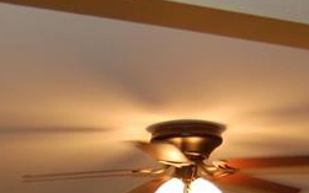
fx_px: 1002
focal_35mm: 119
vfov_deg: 10.1
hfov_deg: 17.3
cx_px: 34
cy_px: 398
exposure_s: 1/60
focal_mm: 18
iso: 400
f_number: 3.5
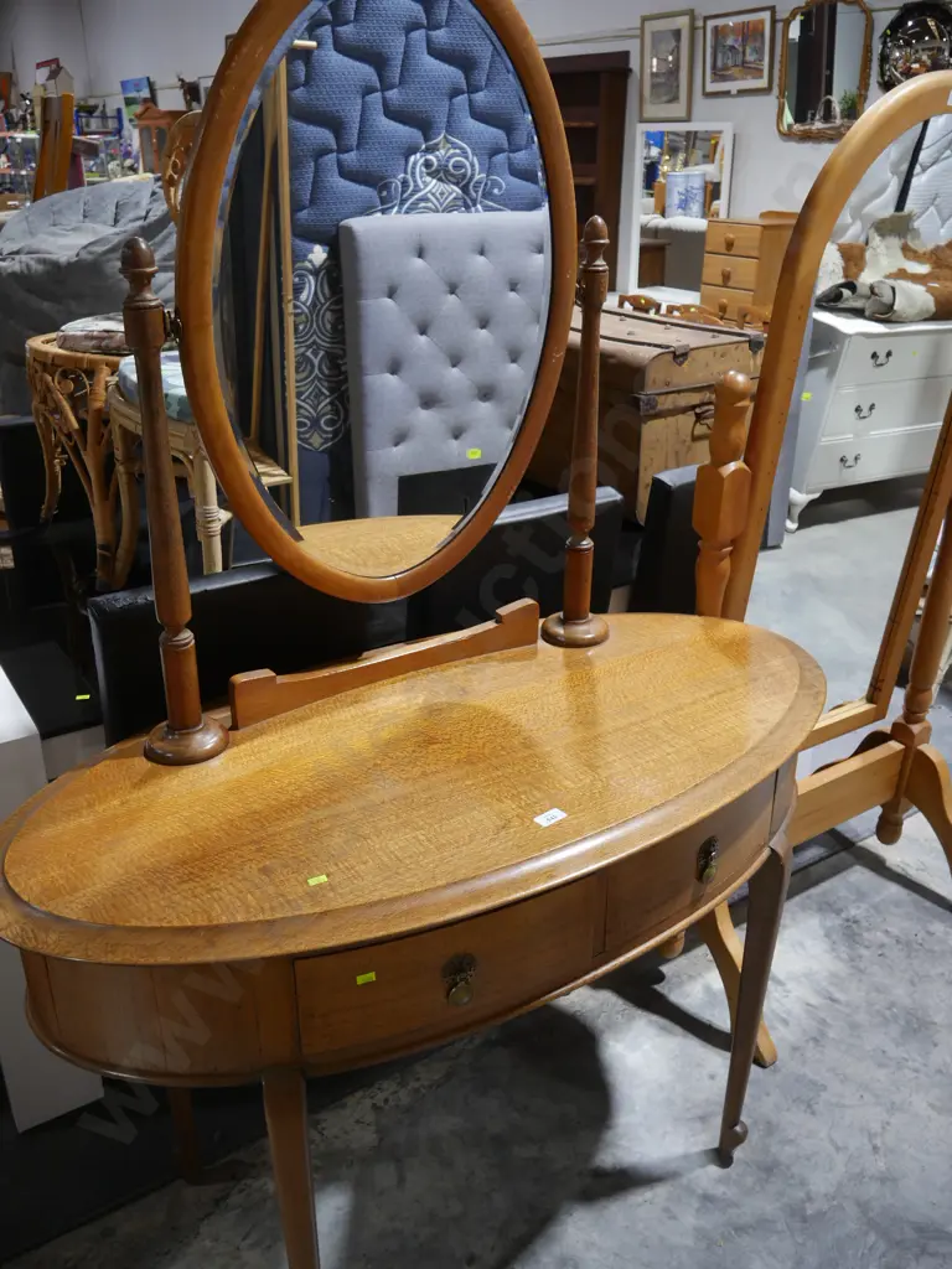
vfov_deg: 63.4
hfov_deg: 49.7
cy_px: 634
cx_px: 476
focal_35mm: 28
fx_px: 1027
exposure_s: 1/60
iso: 400
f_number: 3.5
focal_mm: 14
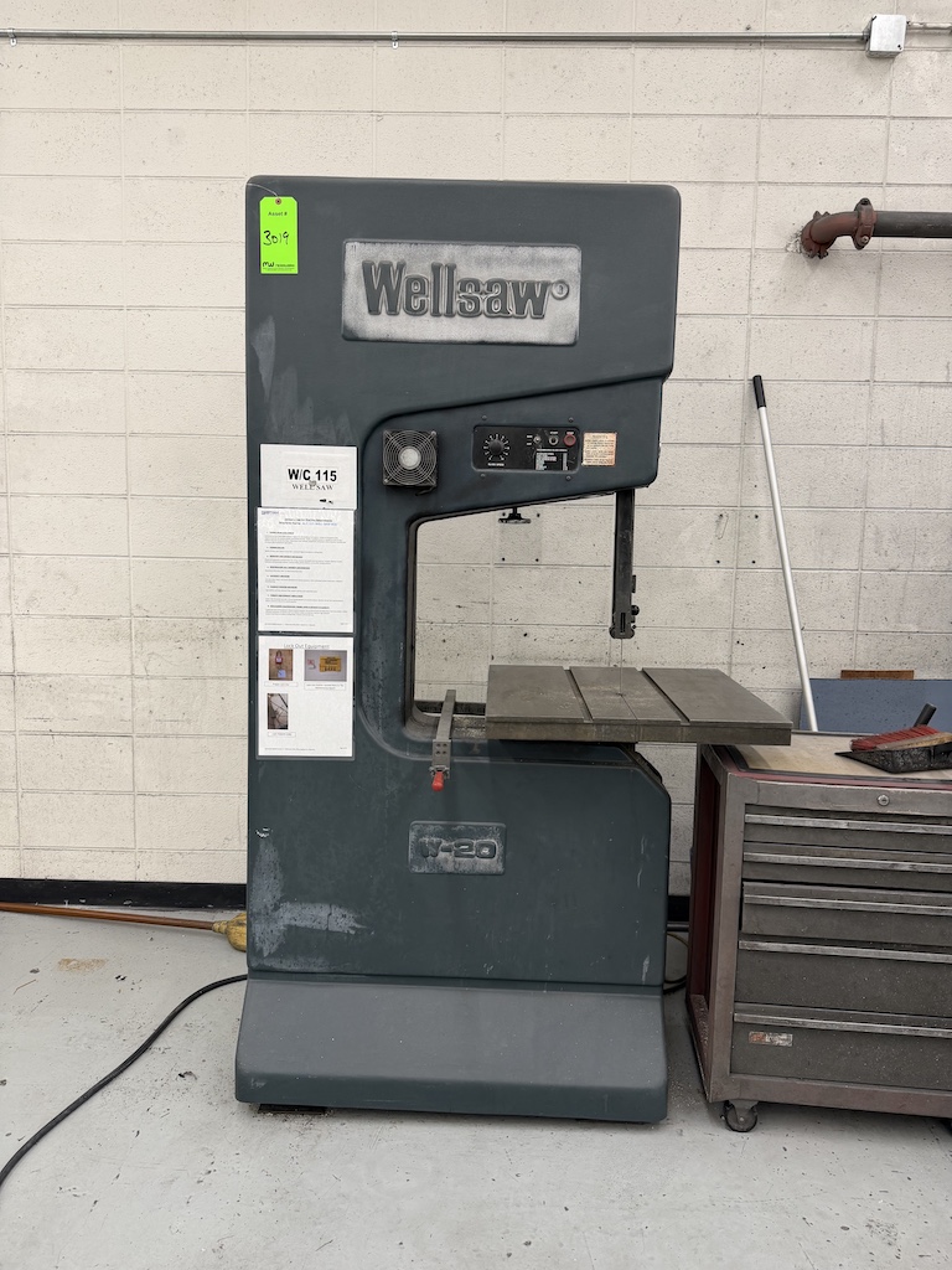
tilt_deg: -5.5
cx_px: 476
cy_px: 635
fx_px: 880
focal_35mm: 24
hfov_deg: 56.8
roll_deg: -0.7
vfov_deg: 71.6
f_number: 1.78
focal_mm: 6.76
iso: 125
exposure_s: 1/120
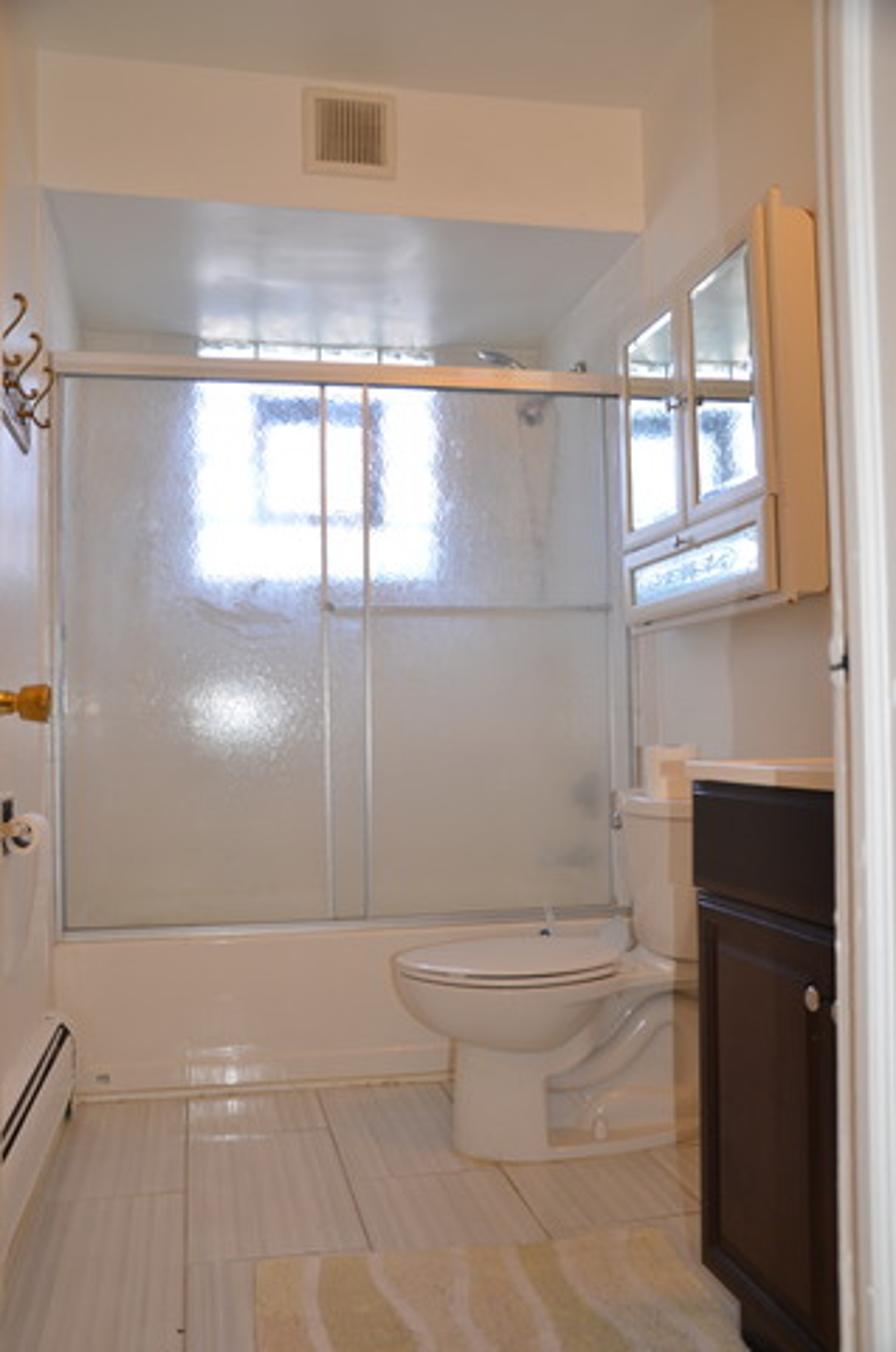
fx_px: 1181
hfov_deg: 41.5
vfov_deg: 59.6
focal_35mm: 32
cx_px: 448
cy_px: 676
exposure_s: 1/60
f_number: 3.8
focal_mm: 21
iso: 450
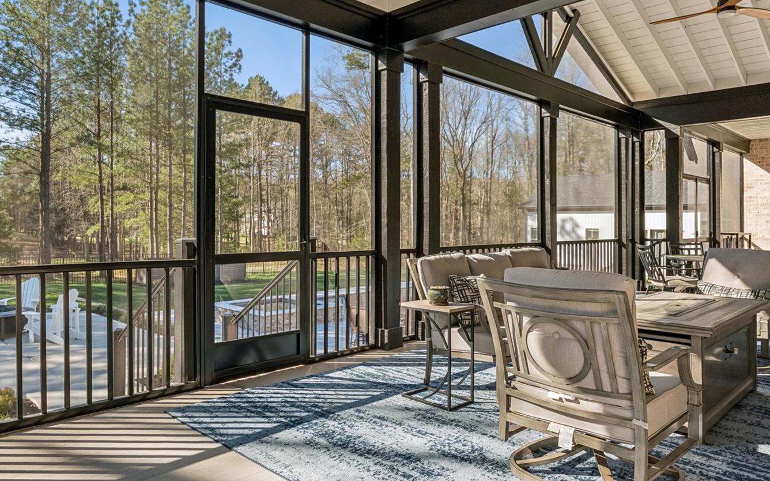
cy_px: 219
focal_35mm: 26
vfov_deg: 47.1
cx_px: 356
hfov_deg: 69.8
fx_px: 551
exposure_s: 1/20
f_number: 10
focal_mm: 16.8
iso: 100
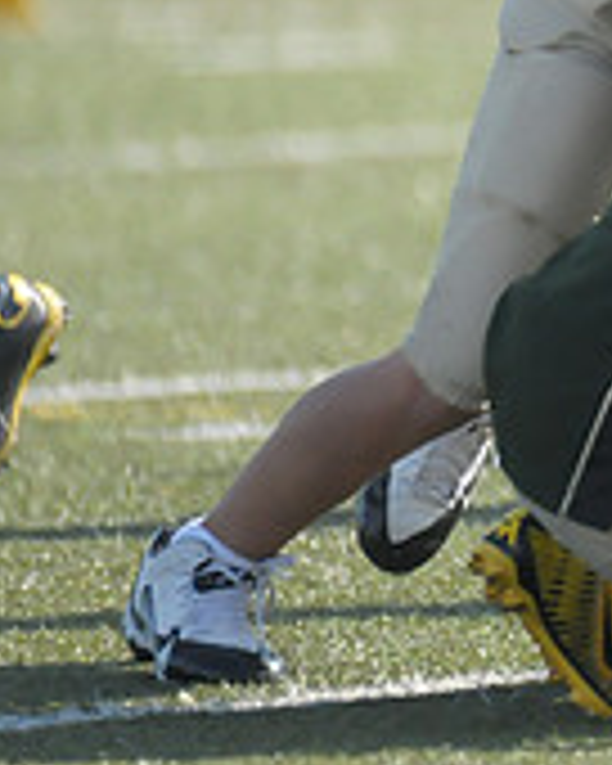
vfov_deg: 1.2
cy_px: -52
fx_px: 36928
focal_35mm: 1631
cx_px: 1251
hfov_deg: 0.9
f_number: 4
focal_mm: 340
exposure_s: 1/4000
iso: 1600
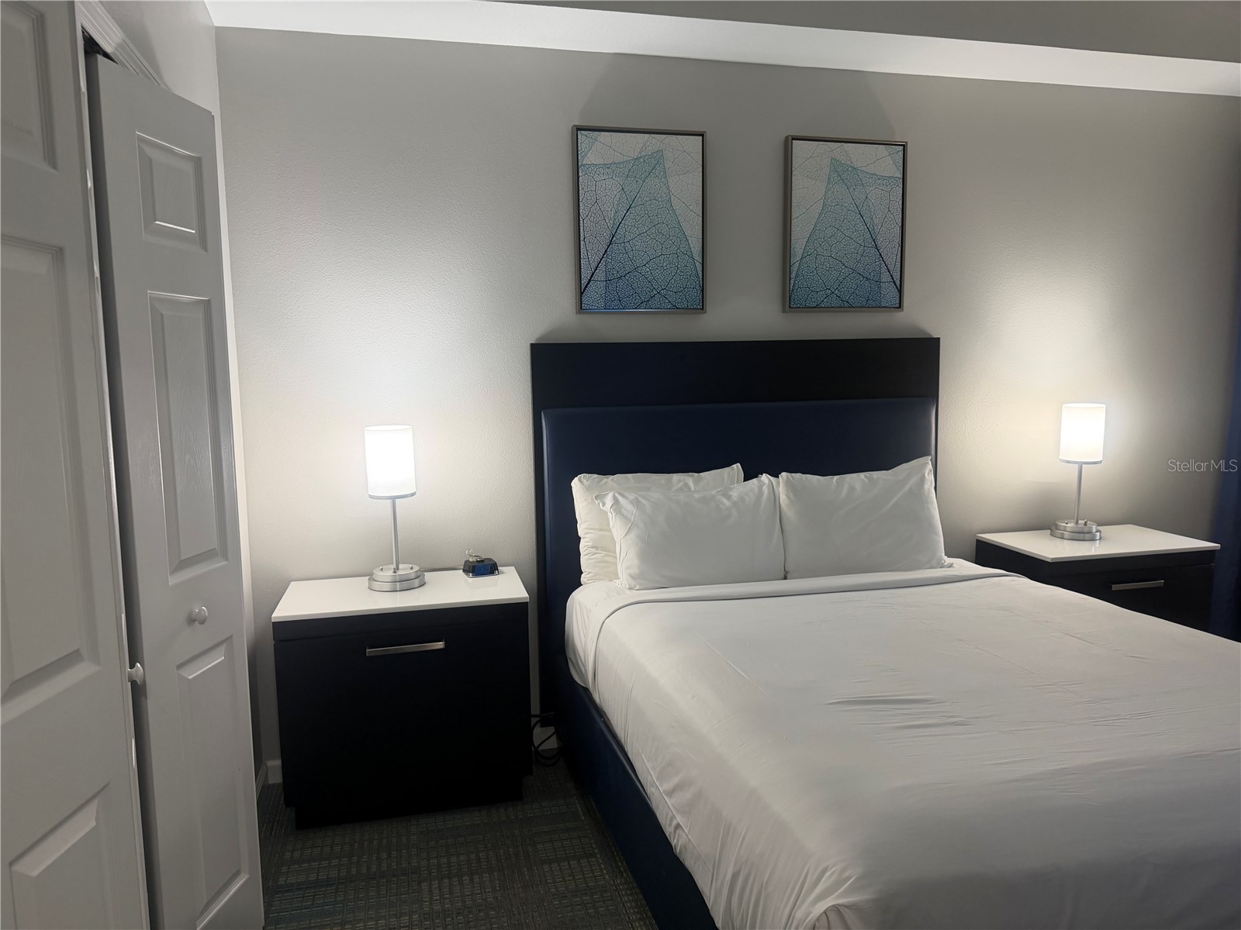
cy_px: 465
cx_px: 620
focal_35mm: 24
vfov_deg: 56.8
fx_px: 860
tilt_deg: -6.8
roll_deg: +2.0
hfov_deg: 71.6
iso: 160
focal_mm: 6.76
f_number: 1.78
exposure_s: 1/60
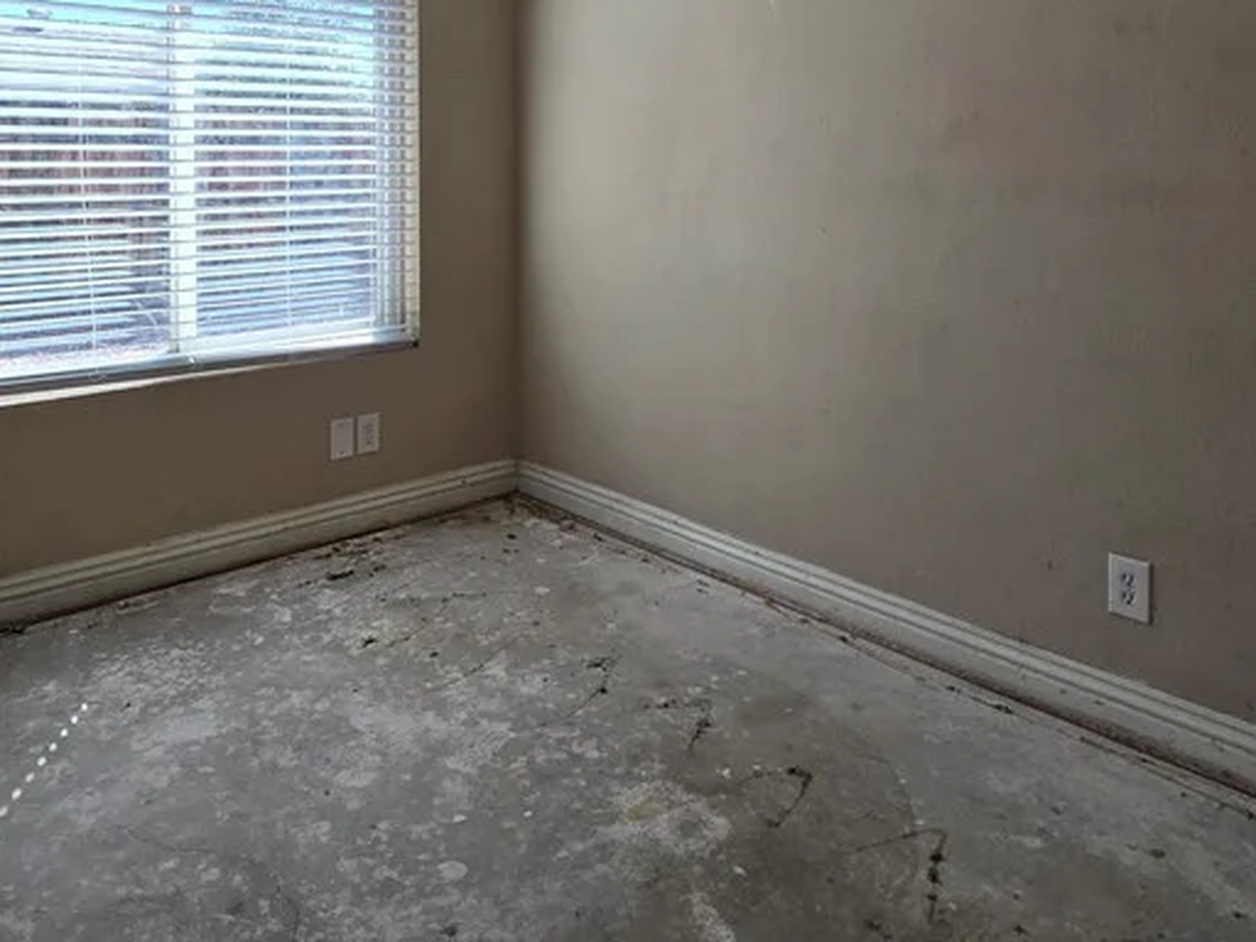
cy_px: 177
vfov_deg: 49.7
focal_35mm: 26
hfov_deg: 67.1
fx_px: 943
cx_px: 559
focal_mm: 2.2
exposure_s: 1/425
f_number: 2.2
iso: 50
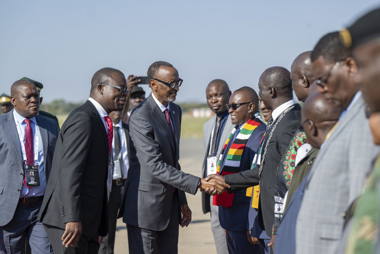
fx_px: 1134
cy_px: 127
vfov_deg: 12.8
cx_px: 190
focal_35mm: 107
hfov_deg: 19.0
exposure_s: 1/400
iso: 50
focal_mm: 105
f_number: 3.5
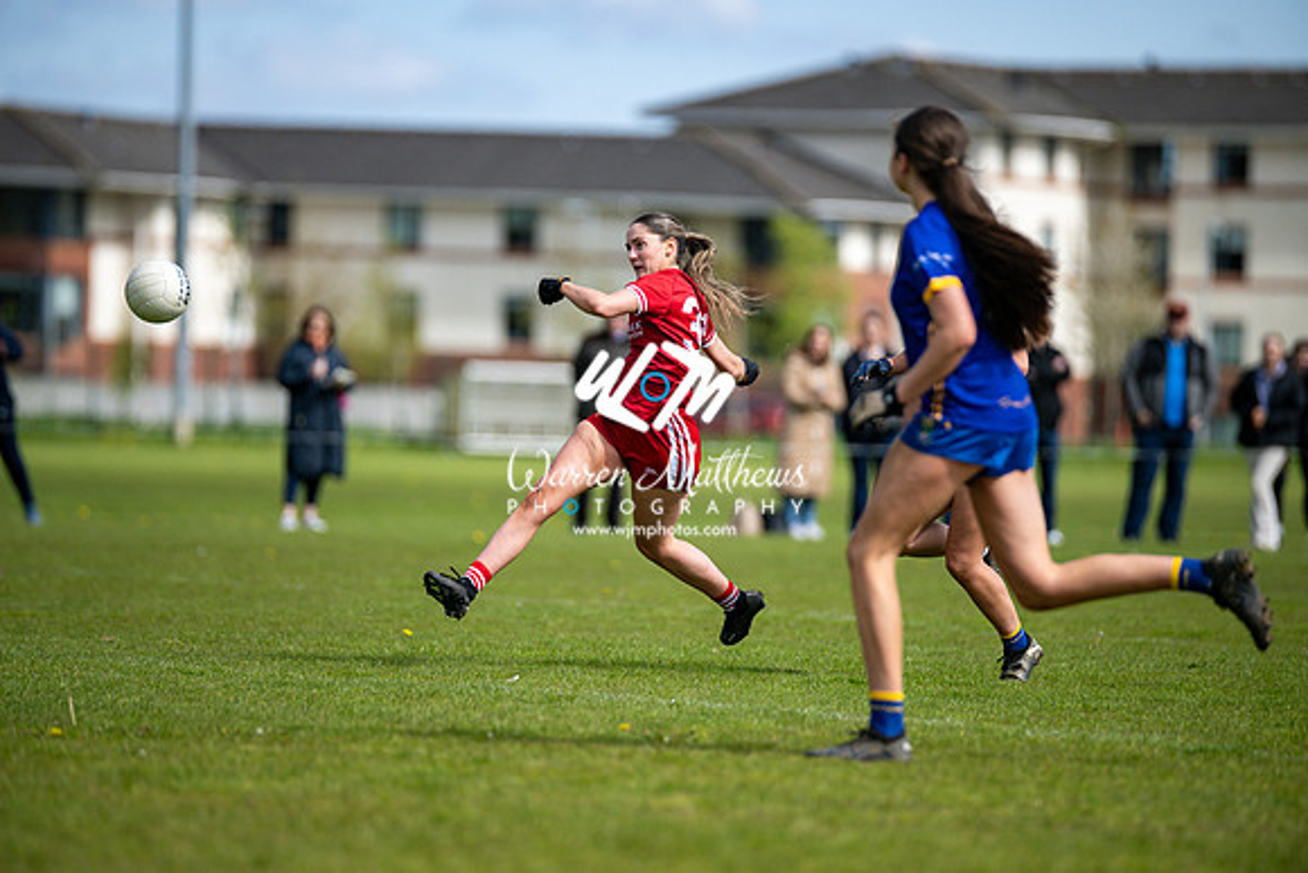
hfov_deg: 6.9
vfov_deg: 4.6
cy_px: 436
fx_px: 10902
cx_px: 654
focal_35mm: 300
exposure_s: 1/6400
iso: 200
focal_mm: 300
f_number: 2.8
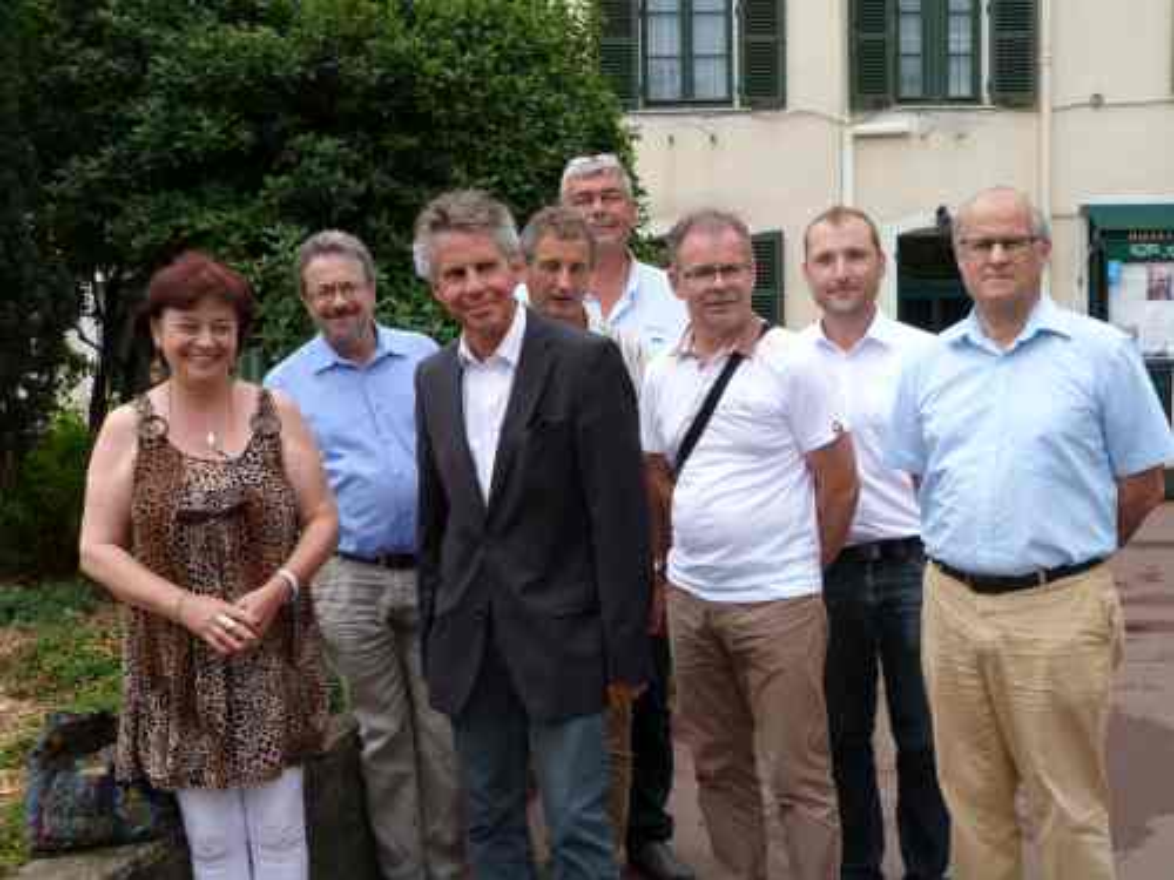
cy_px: 440
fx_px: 1560
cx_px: 587
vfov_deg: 31.5
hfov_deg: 41.2
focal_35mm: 46
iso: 125
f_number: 3.2
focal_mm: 8.3
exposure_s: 1/500
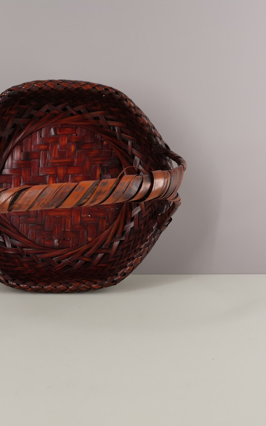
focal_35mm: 39
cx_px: 55
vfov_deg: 50.4
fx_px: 452
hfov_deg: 31.9
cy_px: 216
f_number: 1.8
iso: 160
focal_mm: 5.58
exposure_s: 1/100
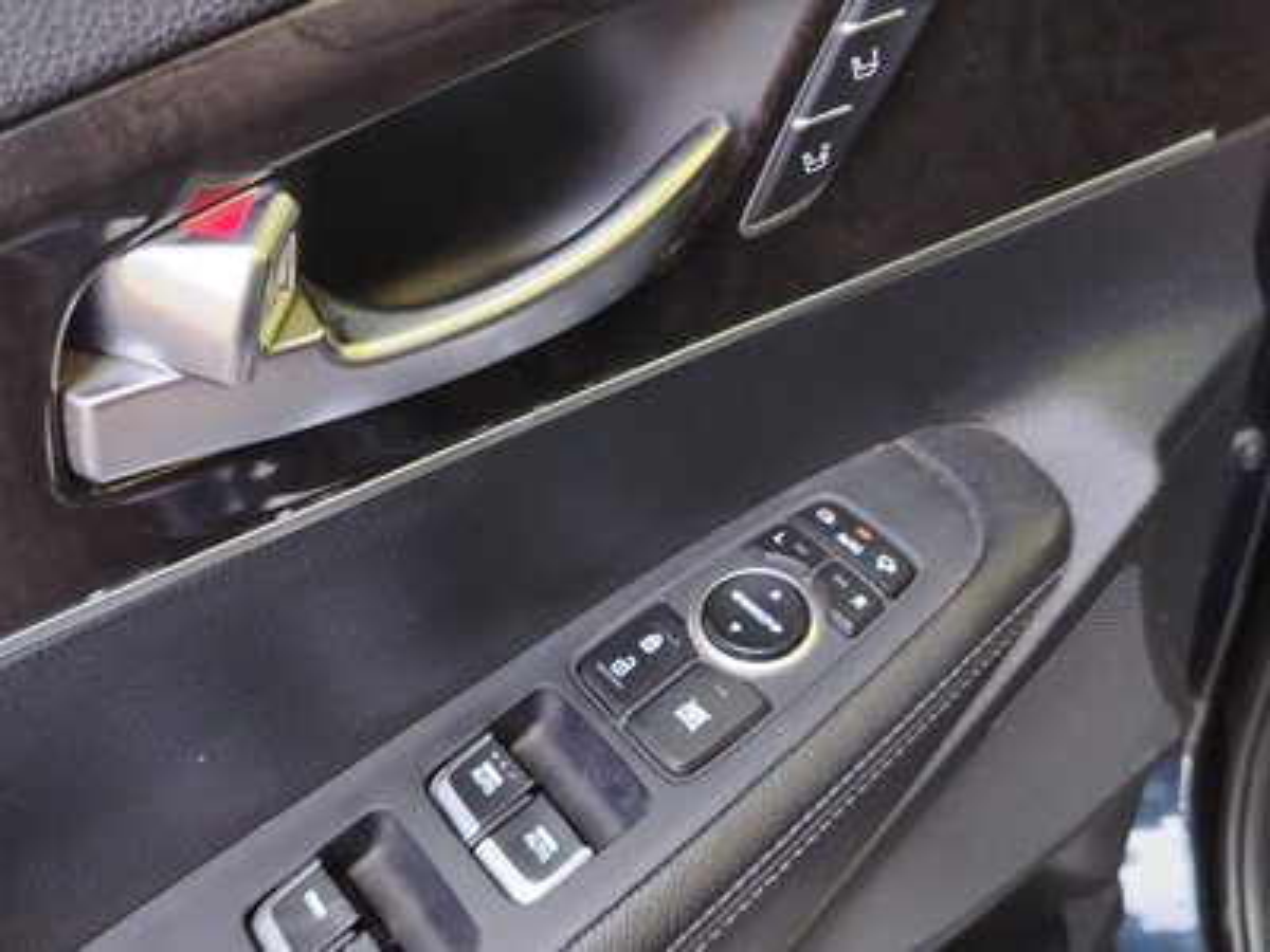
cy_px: 476
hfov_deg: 71.6
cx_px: 635
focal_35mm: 24
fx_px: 881
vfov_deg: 56.8
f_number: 1.75
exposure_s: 1/33.3
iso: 466
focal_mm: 5.25
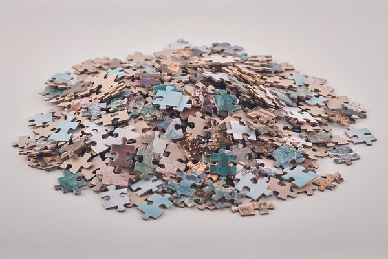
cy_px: 130
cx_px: 194
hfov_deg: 19.5
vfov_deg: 13.0
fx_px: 1132
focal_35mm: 105
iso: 64
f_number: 9
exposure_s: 1/200
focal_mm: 105
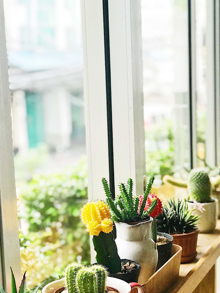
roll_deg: +2.1
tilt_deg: -11.8
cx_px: 123
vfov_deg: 21.1
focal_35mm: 92
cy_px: 225
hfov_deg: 16.1
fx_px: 779
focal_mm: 6.6
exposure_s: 1/50
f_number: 2.8
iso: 32
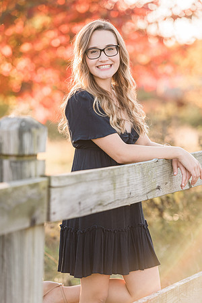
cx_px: 101
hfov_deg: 9.1
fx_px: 1262
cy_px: 152
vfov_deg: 13.7
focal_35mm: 150
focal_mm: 150
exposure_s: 1/640
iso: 320
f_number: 3.2
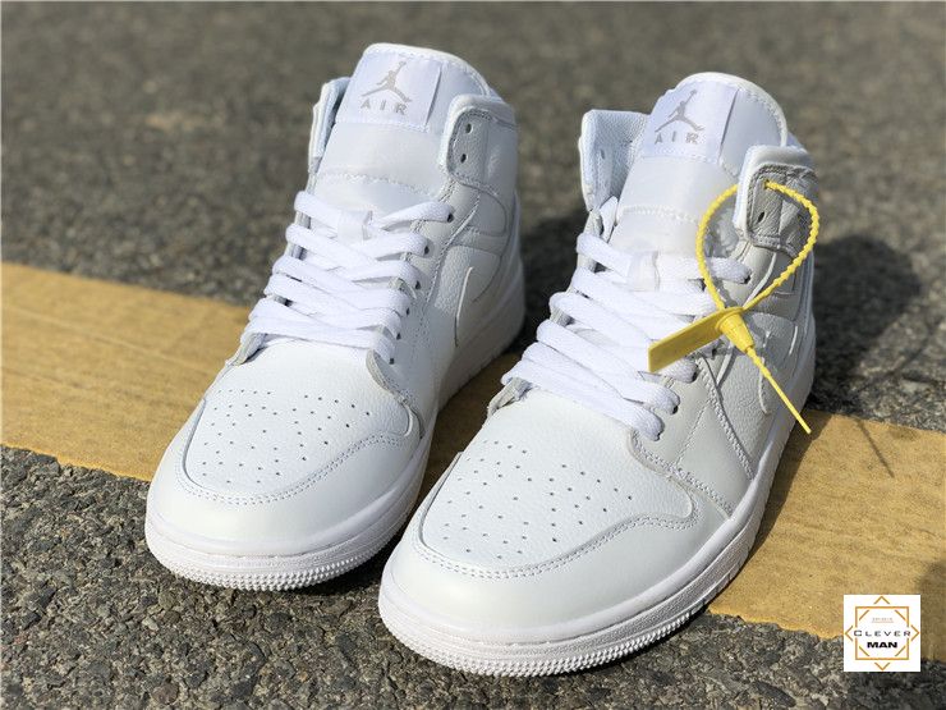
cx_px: 473
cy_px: 355
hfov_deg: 36.8
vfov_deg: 28.0
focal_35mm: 52
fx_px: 1421
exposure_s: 1/2288
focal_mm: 6
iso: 16
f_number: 2.4
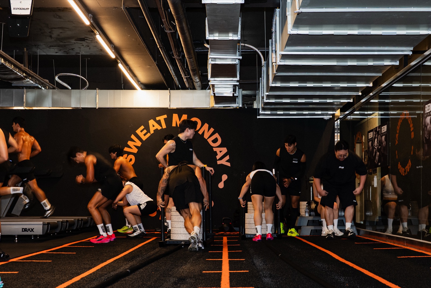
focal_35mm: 33
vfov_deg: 40.0
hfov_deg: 57.2
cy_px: 144
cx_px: 216
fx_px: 395
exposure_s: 1/40
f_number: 4
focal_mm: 33
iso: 800
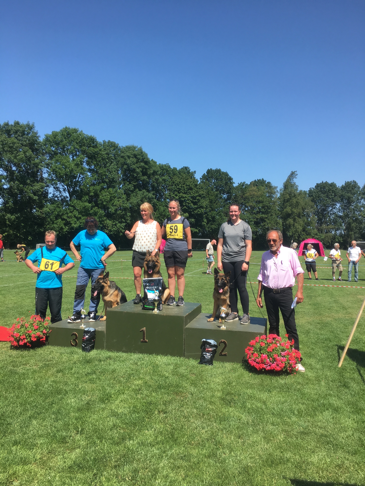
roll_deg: +0.0
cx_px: 182
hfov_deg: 48.2
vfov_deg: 61.7
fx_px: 408
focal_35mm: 29
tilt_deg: +2.4
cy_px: 243
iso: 25
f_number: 2.2
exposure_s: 1/1148
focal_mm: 4.15
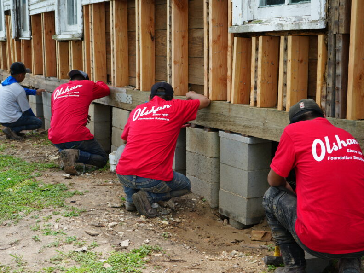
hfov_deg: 34.3
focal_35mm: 56
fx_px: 589
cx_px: 172
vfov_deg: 26.1
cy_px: 139
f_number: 5
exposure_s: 1/100
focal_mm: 45
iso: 100
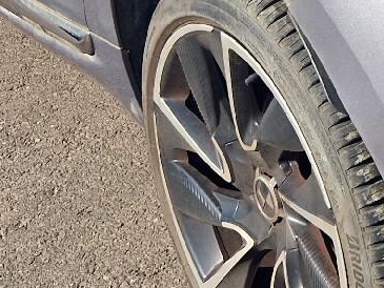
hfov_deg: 15.5
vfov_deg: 11.7
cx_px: 501
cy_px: -152
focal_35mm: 121
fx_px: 1343
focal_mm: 5.4
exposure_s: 1/1111
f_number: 1.8
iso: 50
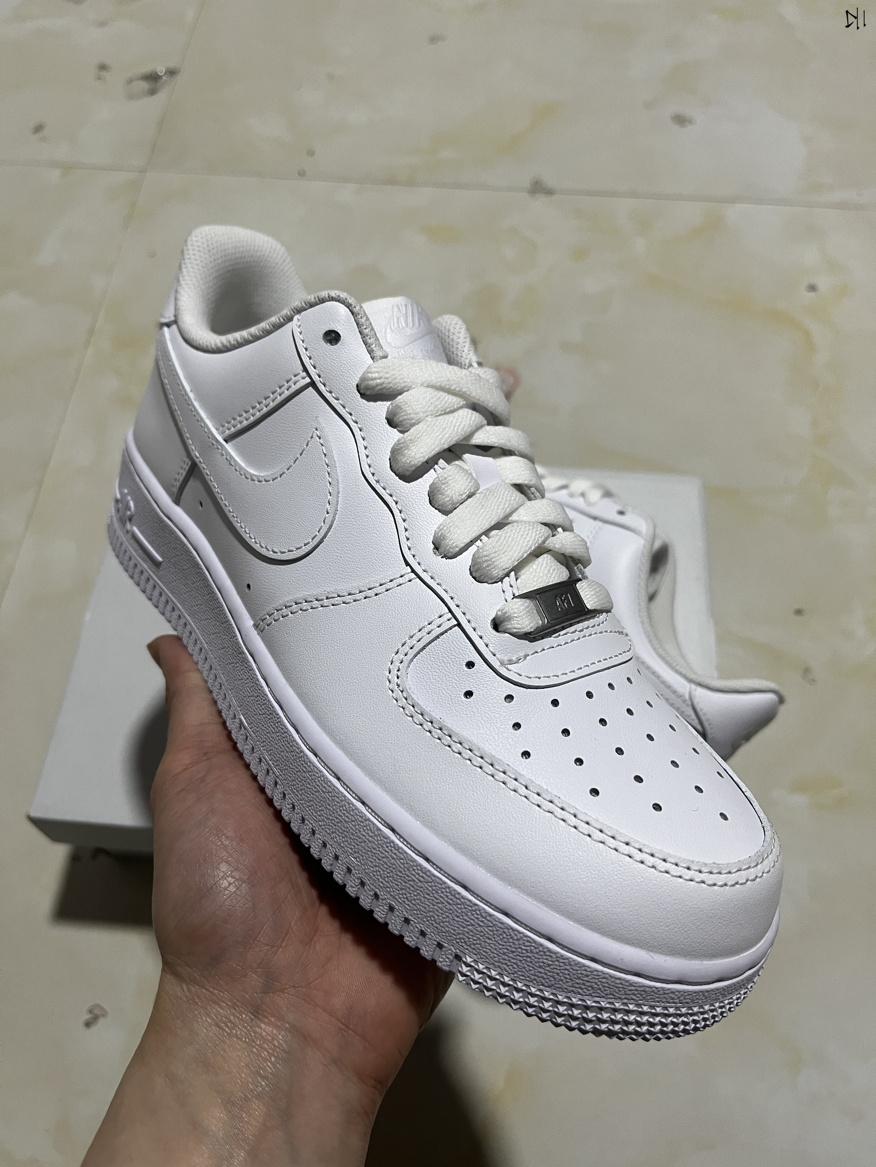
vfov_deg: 67.3
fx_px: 877
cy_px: 584
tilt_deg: -63.2
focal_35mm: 26
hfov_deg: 53.1
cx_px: 438
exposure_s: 1/50
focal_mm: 5.1
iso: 160
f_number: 1.6
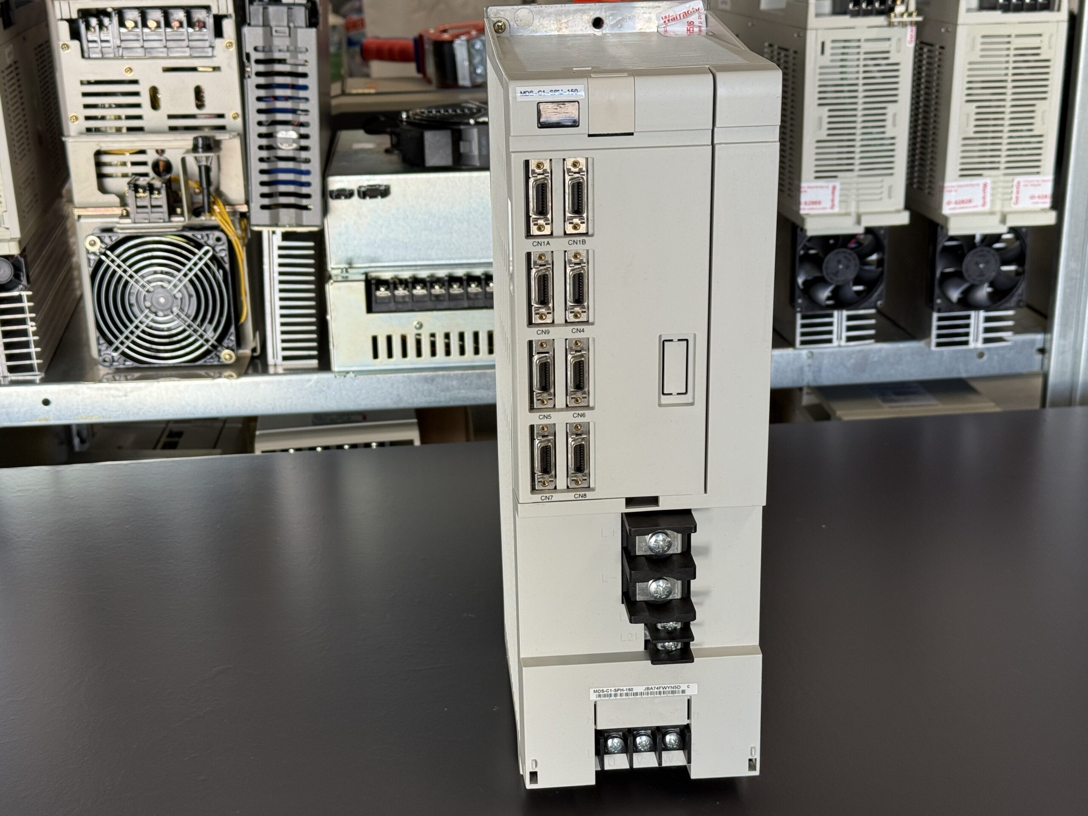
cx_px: 544
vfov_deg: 30.3
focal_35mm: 48
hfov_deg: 39.7
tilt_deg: -19.7
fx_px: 1509
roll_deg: +1.6
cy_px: 408
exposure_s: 1/100
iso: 50
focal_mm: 6.76
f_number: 1.78
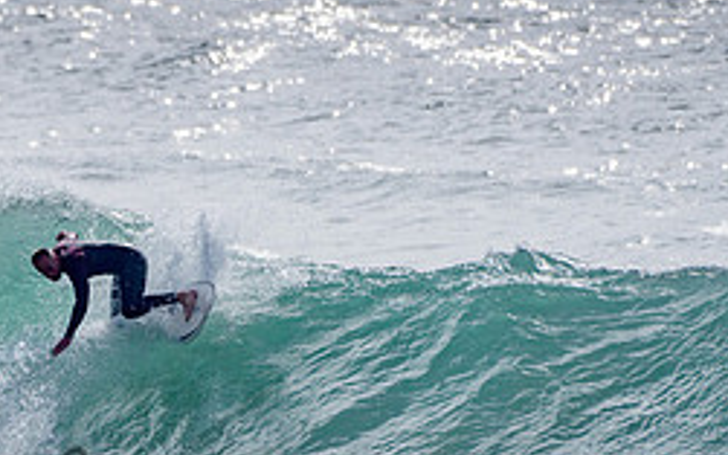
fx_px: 28596
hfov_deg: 1.5
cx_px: 39
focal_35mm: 1441
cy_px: 342
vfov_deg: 0.9
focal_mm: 500
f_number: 6.3
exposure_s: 1/2000
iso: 64
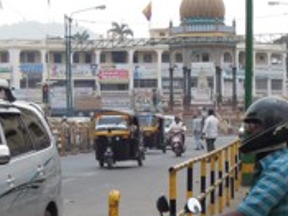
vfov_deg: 10.3
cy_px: 177
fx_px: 1189
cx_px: 112
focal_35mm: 143
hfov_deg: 13.8
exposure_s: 1/800
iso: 160
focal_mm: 9
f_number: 3.7
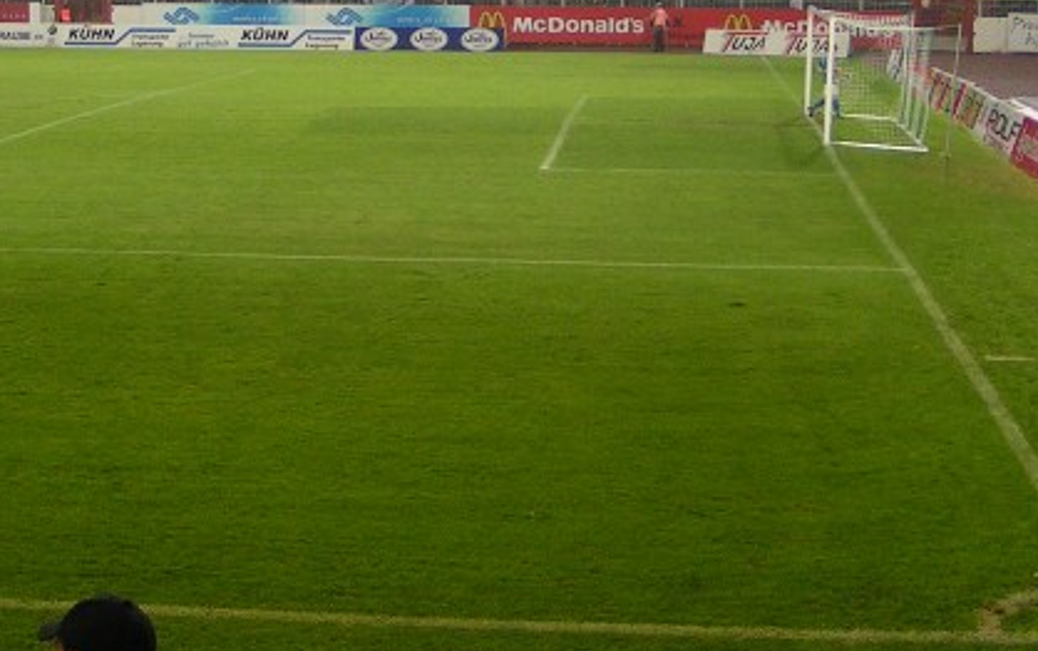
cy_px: -22
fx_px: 2180
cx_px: 454
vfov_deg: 16.6
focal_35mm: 77
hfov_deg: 26.8
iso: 125
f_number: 2.8
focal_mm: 5.8
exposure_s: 1/40
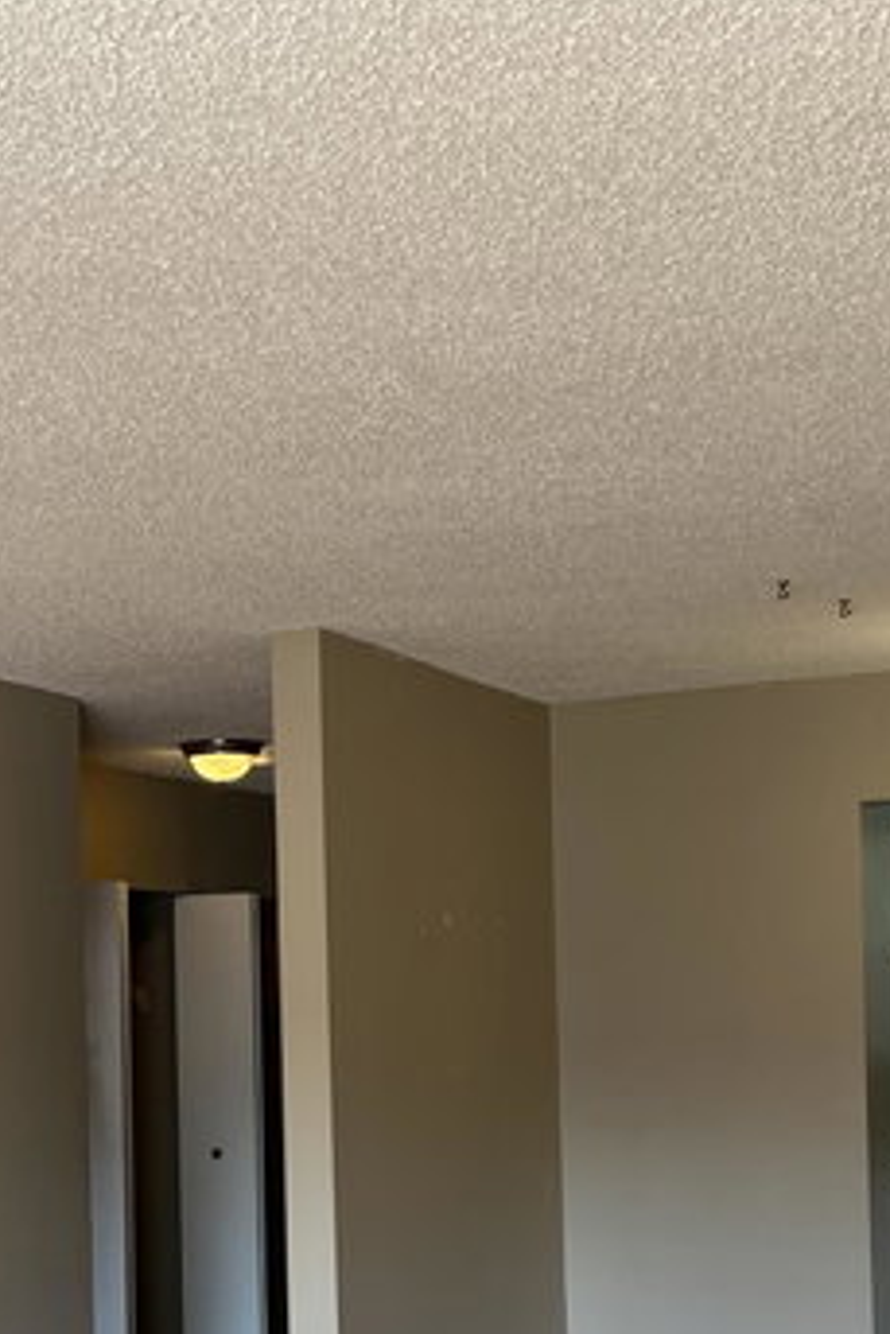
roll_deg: +1.6
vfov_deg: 31.0
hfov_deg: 21.5
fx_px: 2334
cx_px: 291
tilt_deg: -1.4
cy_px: 1081
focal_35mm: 63
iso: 40
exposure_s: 1/172
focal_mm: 5.7
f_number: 1.5
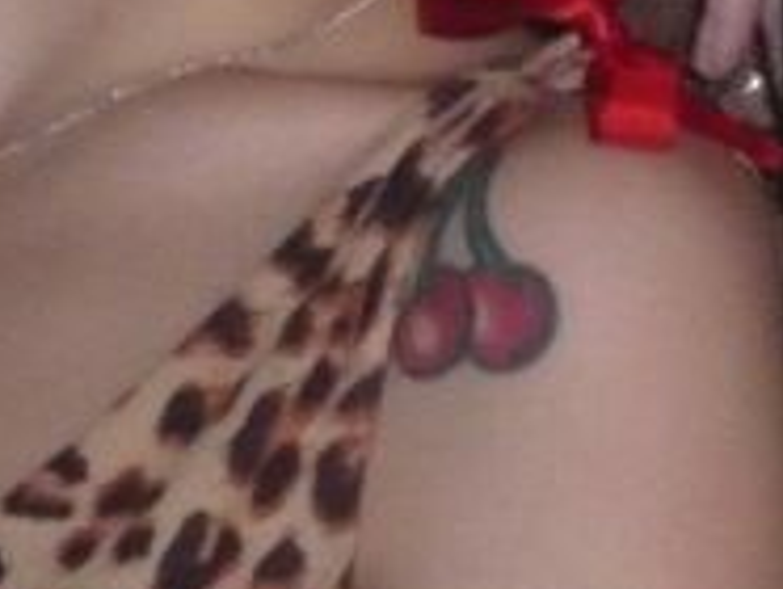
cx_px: 791
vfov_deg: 3.5
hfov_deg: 4.6
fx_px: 9739
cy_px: -240
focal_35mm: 430
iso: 640
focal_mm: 16.4
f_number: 5.6
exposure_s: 1/30
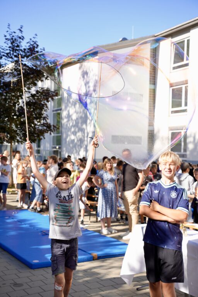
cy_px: 148
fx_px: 371
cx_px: 99
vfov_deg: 43.6
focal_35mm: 45
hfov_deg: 29.9
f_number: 4.5
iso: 100
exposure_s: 1/320
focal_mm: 45
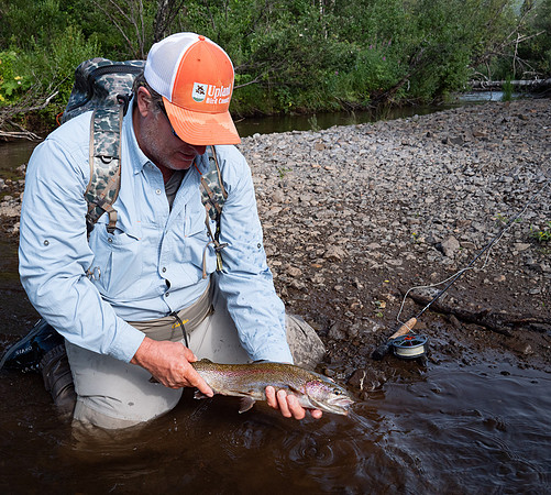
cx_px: 221
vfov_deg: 42.6
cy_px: 266
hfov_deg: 46.7
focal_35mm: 37
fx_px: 634
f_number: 5
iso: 400
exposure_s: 1/320
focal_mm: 15
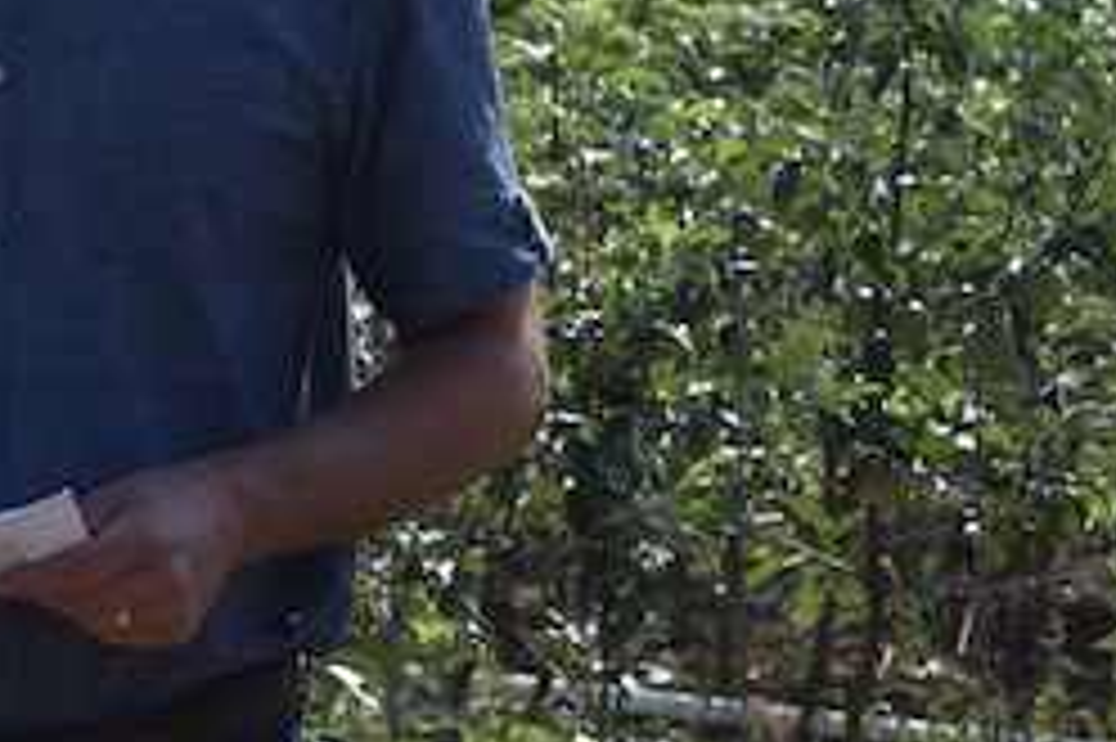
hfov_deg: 7.7
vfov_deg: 5.1
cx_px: -189
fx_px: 8259
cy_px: -29
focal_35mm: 267
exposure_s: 1/320
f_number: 9
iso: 200
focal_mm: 55
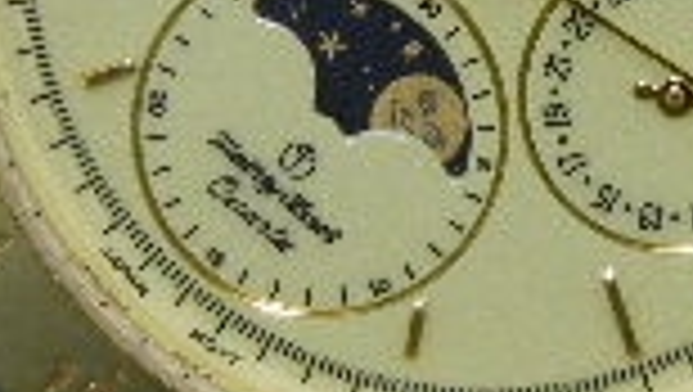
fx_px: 5666
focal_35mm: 308
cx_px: 477
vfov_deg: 4.0
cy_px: 23
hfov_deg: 7.0
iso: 485
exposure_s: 1/30
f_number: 8.2
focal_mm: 12.2
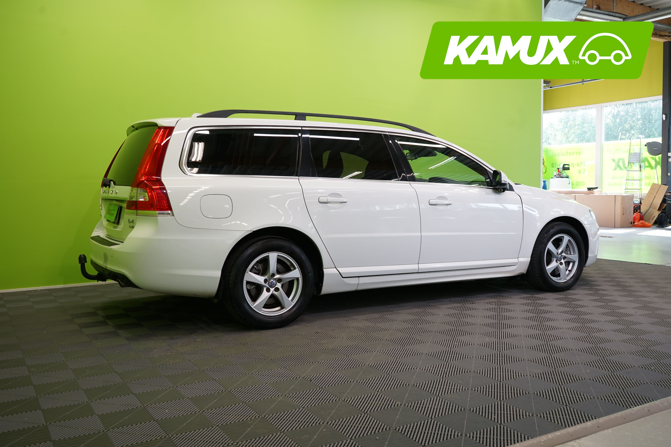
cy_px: 224
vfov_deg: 40.0
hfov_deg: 57.2
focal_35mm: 33
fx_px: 615
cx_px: 336
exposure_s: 1/40
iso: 500
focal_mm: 33
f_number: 6.3
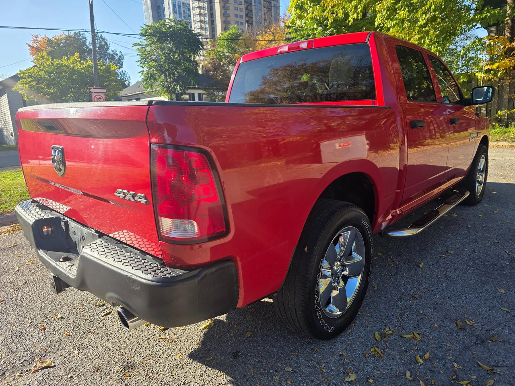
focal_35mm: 23
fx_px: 342
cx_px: 258
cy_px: 193
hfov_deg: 73.9
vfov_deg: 58.9
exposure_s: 1/2497
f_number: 1.7
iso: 80
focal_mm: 6.3
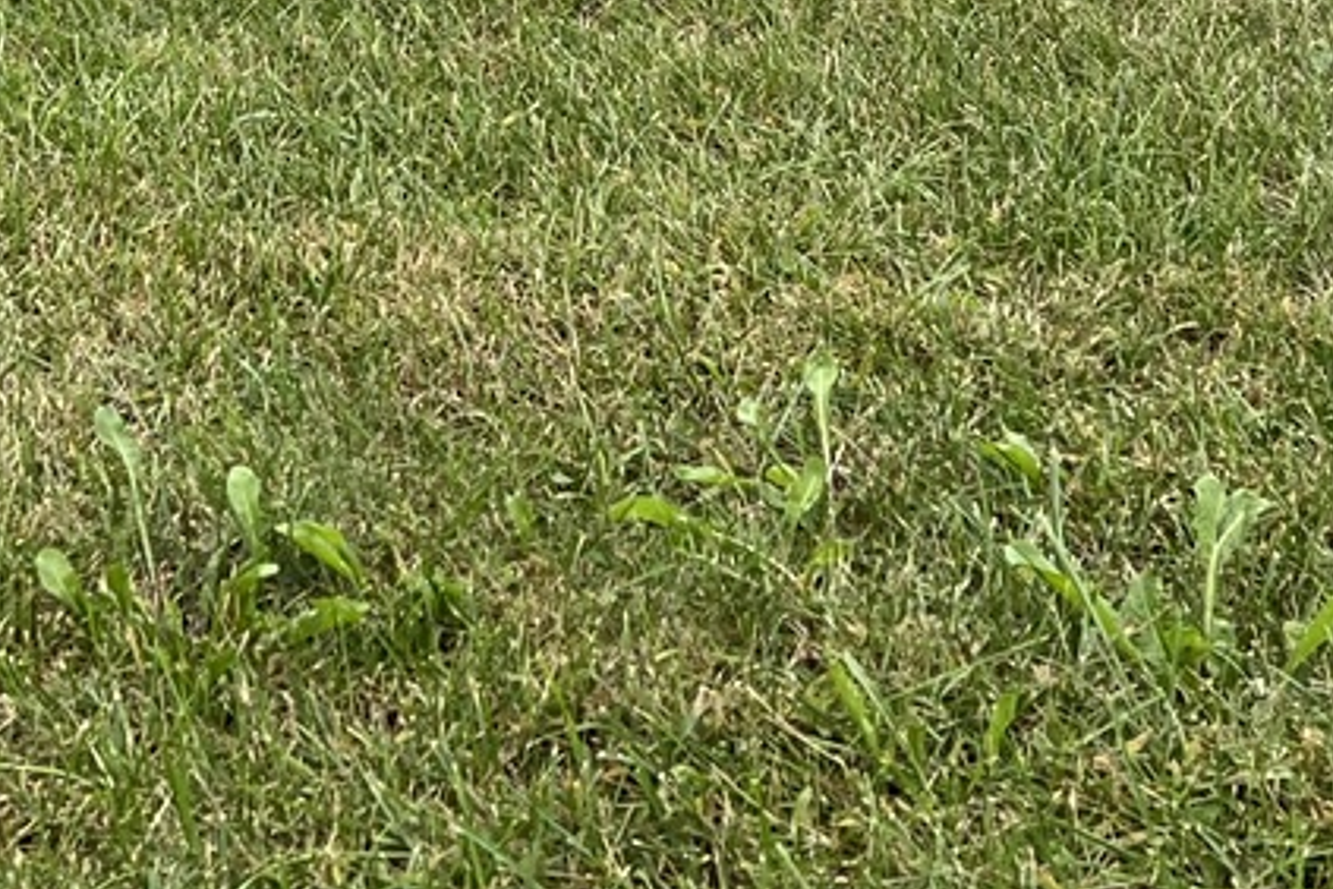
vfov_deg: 13.5
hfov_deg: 22.0
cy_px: -634
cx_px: 429
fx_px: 3406
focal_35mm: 92
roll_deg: -0.1
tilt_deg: -9.2
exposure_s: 1/2008
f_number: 1.5
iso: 50
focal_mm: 5.7
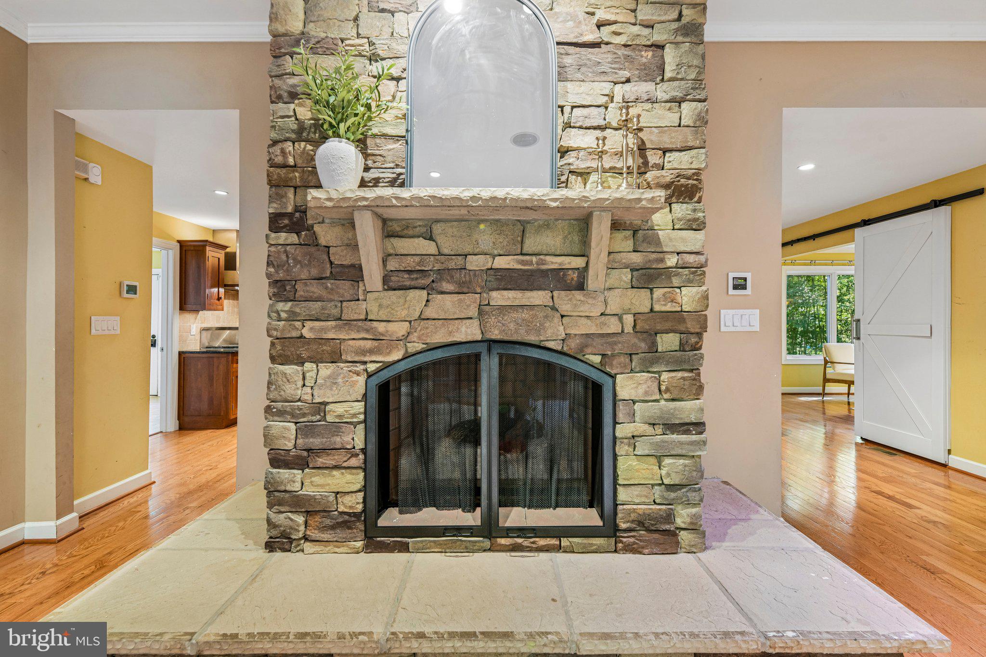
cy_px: 328
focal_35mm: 16
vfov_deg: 73.7
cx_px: 493
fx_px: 438
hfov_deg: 96.7
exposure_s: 1/1.67
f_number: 8
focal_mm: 16
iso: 400
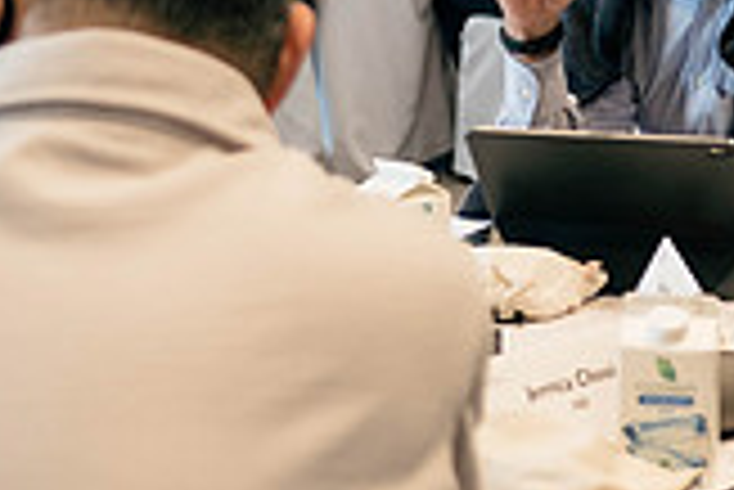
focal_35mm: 155
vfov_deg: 8.8
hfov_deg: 13.2
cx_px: 612
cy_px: -2
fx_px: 3163
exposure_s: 1/80
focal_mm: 20
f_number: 1.7
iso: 250
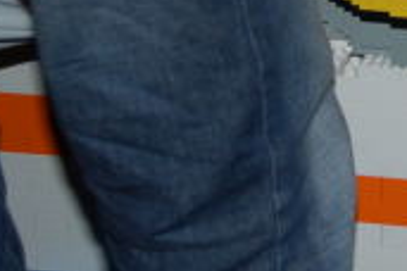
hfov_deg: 7.2
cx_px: 593
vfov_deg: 4.9
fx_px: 3165
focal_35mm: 280
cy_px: -78
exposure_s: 1/60
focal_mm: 50
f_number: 5.6
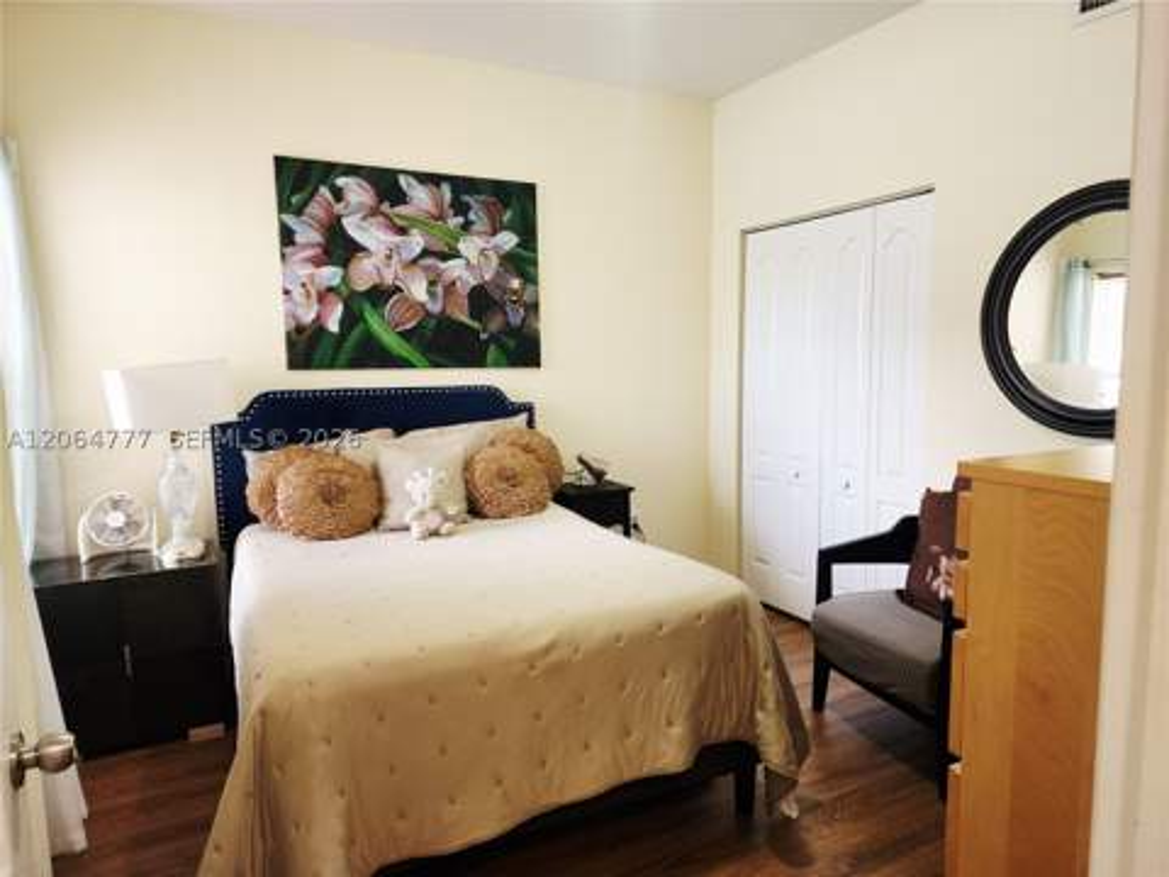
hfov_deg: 73.9
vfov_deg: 58.9
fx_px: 777
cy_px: 438
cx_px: 584
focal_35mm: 23
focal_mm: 6.4
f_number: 1.8
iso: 320
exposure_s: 1/120
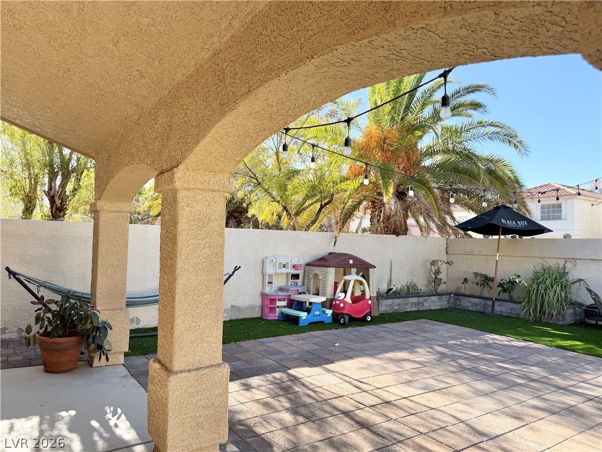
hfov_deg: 71.6
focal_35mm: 24
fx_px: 417
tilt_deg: +1.6
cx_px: 301
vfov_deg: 56.8
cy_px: 226
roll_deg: -1.5
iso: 100
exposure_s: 1/1522
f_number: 1.78
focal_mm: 6.76
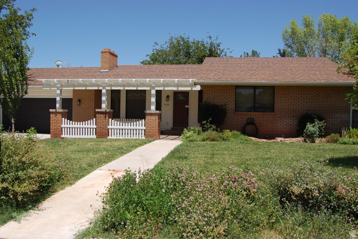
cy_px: 120
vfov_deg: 43.6
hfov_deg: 62.0
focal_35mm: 30
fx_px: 298
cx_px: 179
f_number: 9
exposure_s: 1/320
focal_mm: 20
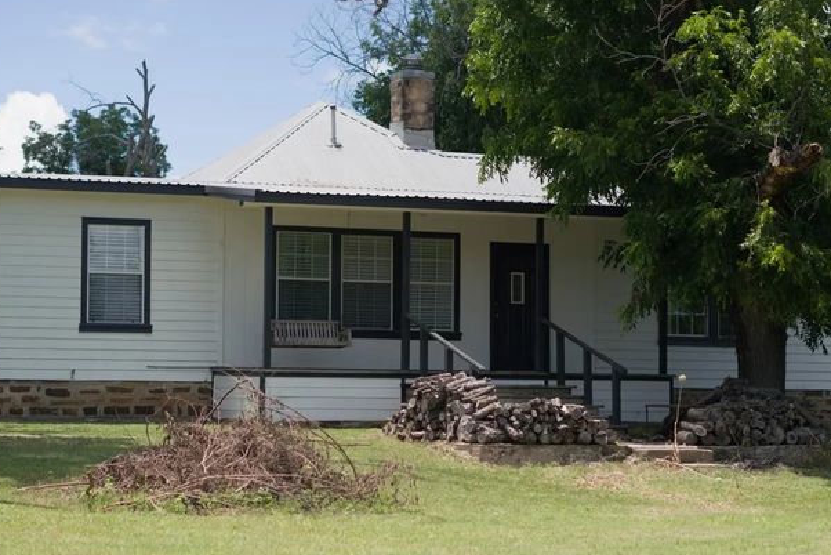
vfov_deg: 16.1
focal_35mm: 85
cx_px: 355
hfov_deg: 23.9
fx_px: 1963
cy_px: 286
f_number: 2.2
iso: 125
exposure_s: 1/2500
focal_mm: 50
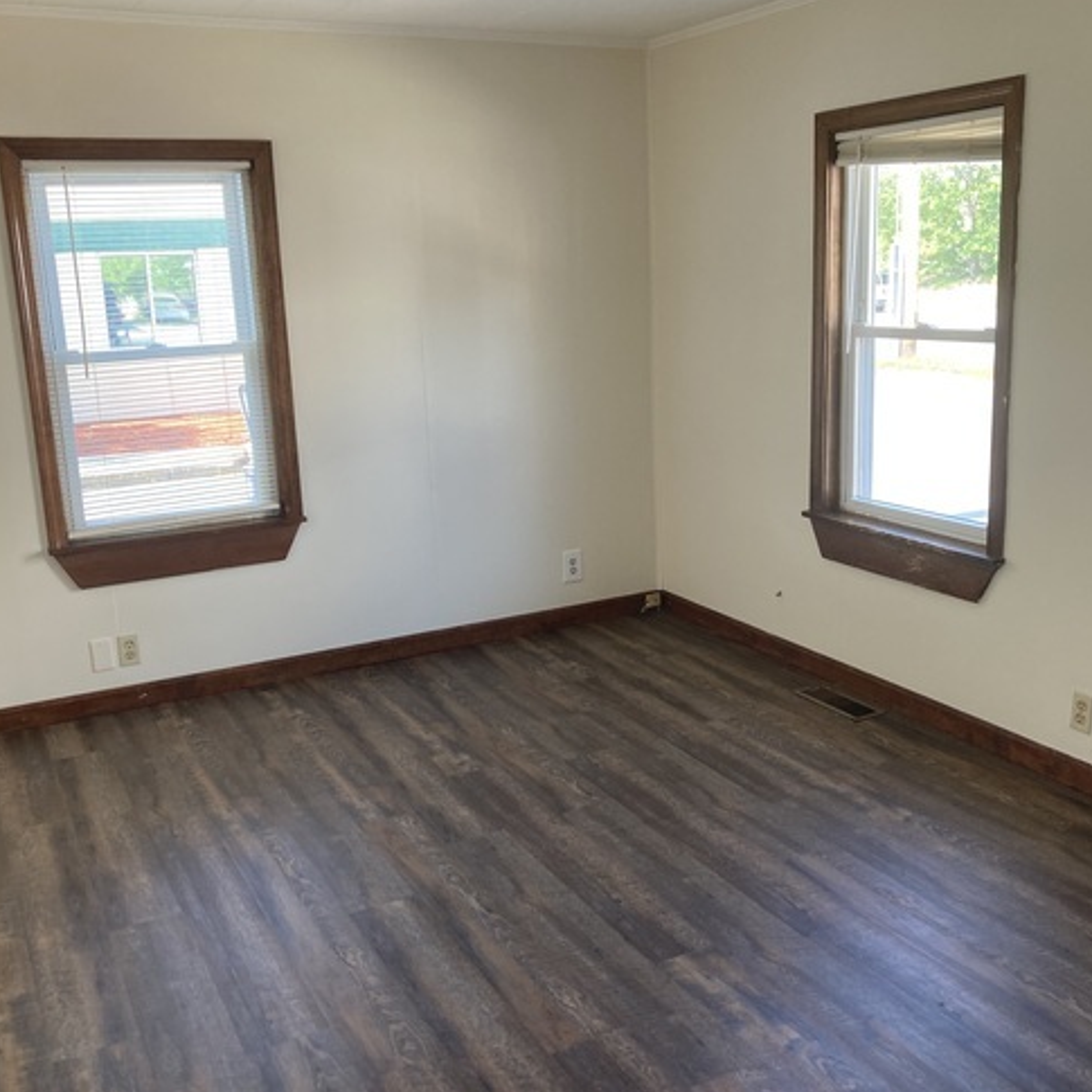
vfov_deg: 48.5
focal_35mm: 34
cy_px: 546
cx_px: 552
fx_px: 1213
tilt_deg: -11.9
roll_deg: +1.1
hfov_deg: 48.4
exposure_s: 1/60
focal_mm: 3.99
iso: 50
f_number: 1.8
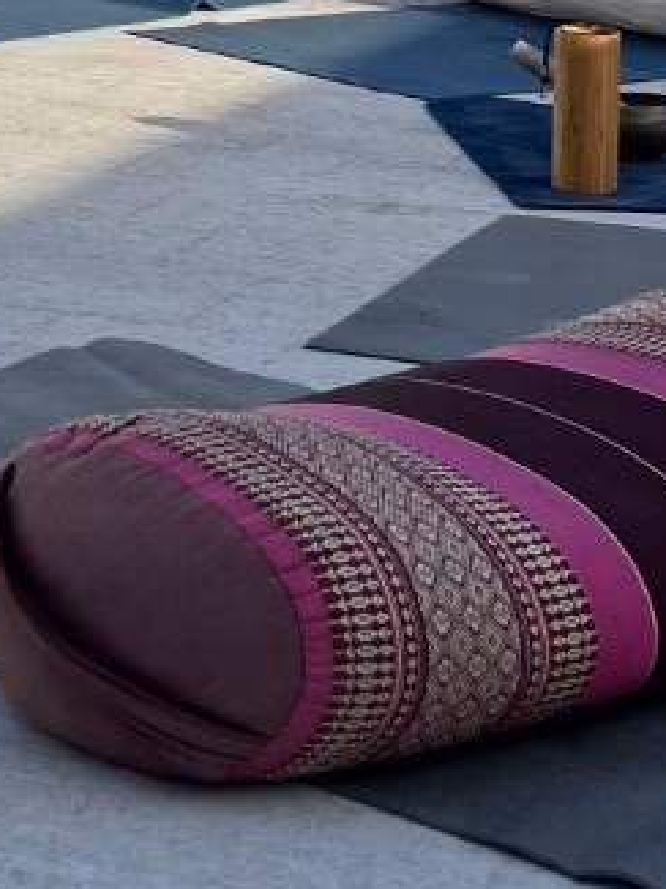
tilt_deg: -4.0
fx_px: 2954
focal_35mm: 115
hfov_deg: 12.5
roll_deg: -0.3
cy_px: -196
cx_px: -180
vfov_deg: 16.4
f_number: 1.5
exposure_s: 1/3831
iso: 50
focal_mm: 5.7
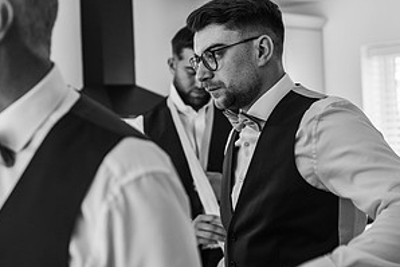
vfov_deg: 20.0
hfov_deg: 29.5
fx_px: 756
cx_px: 145
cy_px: 101
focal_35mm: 68
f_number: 2
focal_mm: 35
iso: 180
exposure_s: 1/200
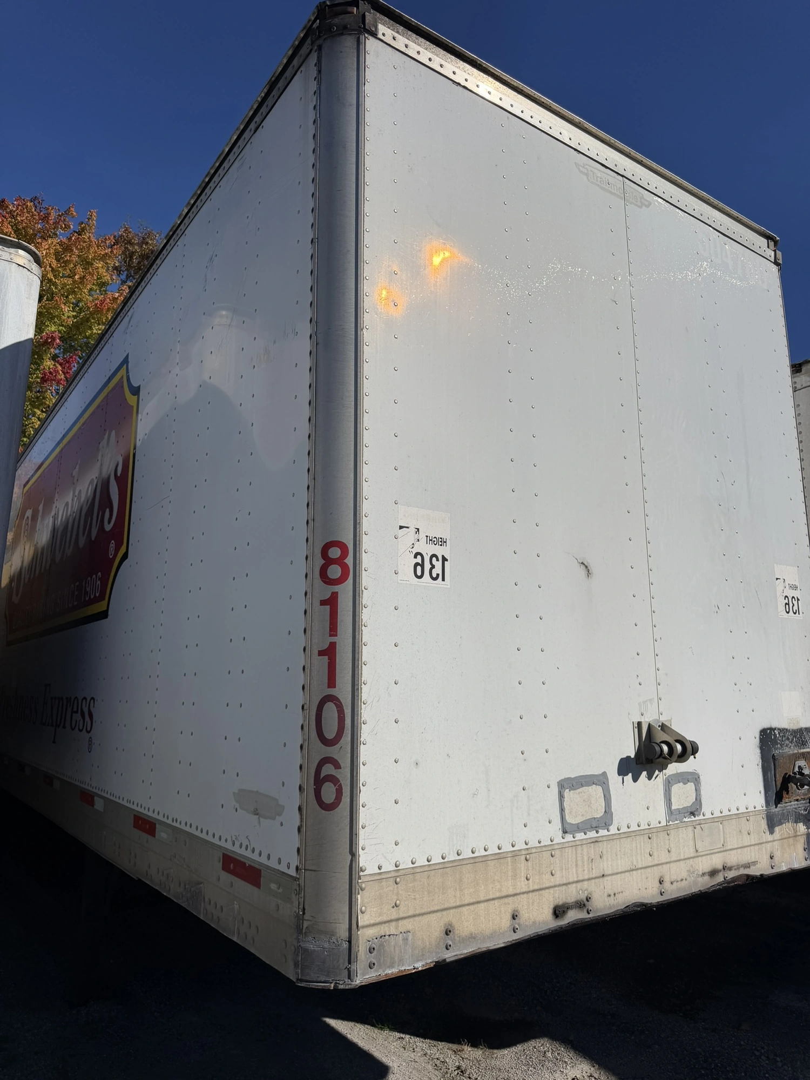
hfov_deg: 56.8
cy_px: 540
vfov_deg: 71.6
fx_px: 749
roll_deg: -1.5
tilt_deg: +12.7
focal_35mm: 24
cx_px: 405
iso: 80
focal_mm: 6.76
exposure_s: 1/17544
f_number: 1.78
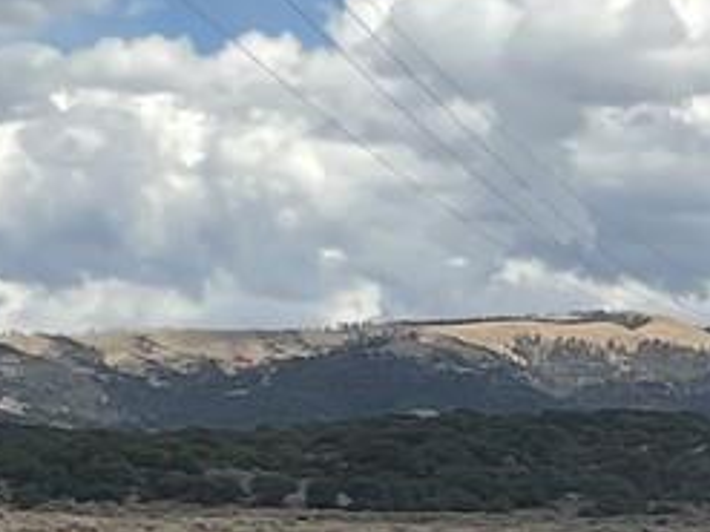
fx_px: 3854
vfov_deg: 7.8
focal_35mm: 188
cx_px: 854
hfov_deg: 10.4
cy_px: 590
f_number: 1.8
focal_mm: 3
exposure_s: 1/3125
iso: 16
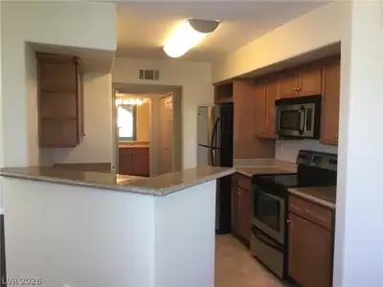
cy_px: 144
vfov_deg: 45.4
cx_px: 192
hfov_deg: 58.4
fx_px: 343
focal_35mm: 31
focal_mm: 3.3
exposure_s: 1/30
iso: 50
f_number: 2.4
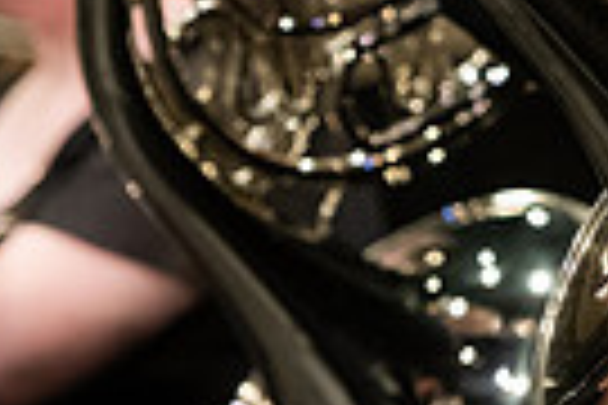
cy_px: -317
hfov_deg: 3.5
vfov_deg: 2.4
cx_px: 770
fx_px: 9829
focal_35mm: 582
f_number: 3.2
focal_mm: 135
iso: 3200
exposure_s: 1/250
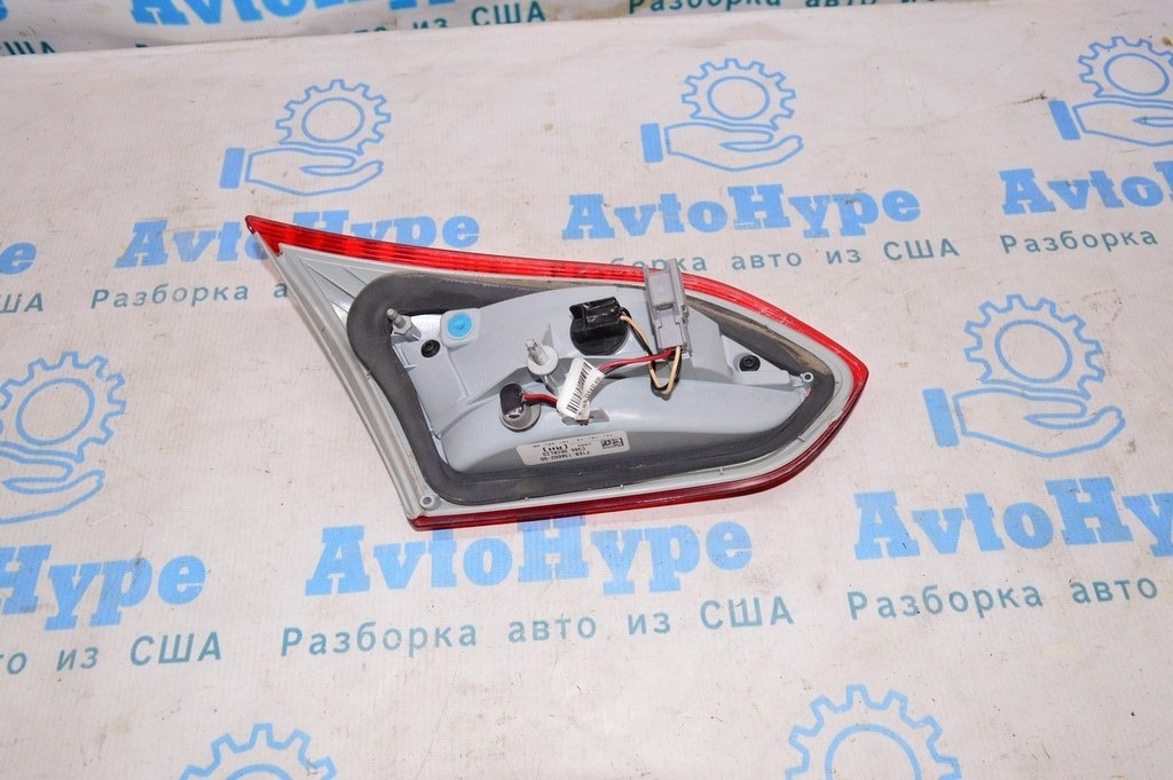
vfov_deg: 47.9
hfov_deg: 67.4
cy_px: 390
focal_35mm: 27
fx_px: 879
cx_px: 586
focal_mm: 18
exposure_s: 1/200
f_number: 8
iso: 1600
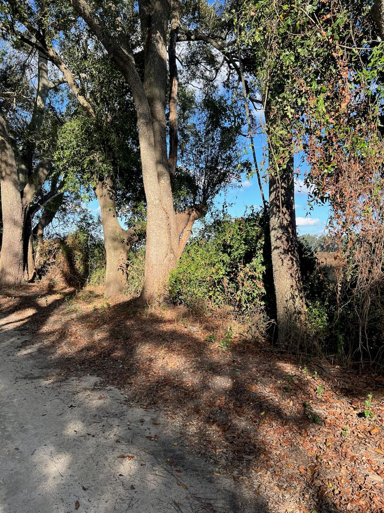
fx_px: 385
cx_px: 192
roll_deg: -0.3
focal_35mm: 26
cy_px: 256
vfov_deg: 67.3
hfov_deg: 53.1
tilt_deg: -0.6
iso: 50
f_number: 1.5
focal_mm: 5.7
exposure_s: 1/1058
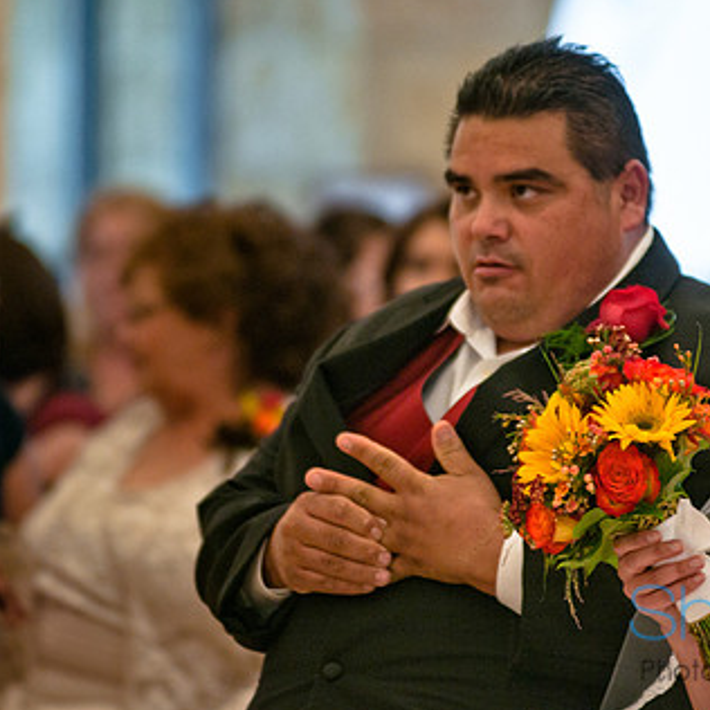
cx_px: 337
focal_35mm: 468
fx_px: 10860
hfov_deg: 3.7
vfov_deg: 3.7
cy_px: 295
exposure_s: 1/100
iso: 400
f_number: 2.8
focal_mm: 200
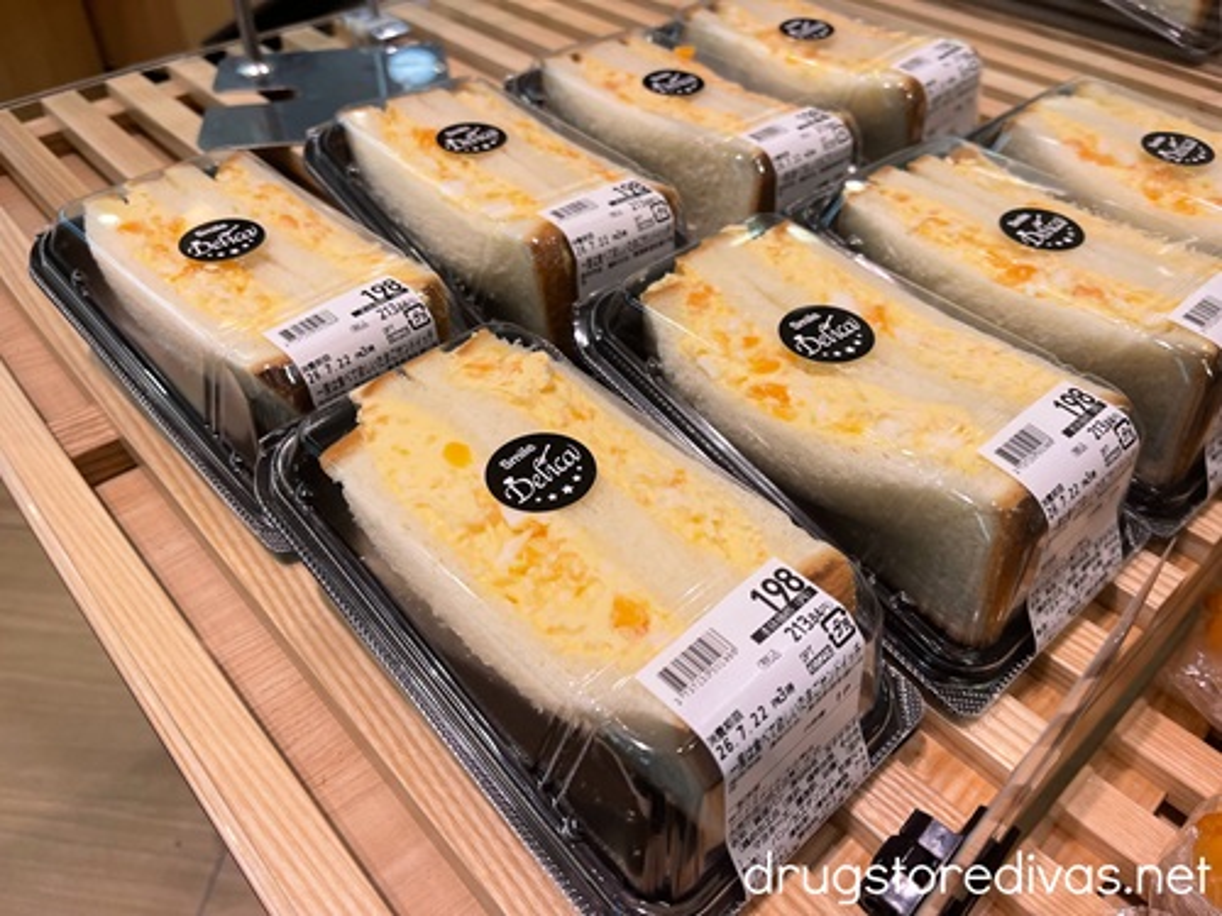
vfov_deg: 54.9
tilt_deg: -42.5
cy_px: 458
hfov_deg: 69.4
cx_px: 611
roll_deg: -0.3
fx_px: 883
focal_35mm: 25
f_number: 1.6
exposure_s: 1/1003
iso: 64
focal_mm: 5.1
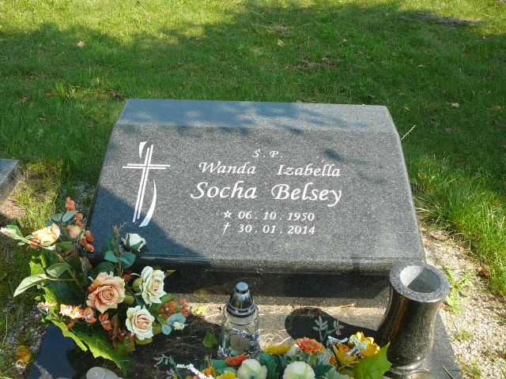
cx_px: 253
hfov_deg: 47.9
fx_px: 570
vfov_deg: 36.8
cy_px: 190
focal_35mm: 39
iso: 80
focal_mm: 5.8
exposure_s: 1/400
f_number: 3
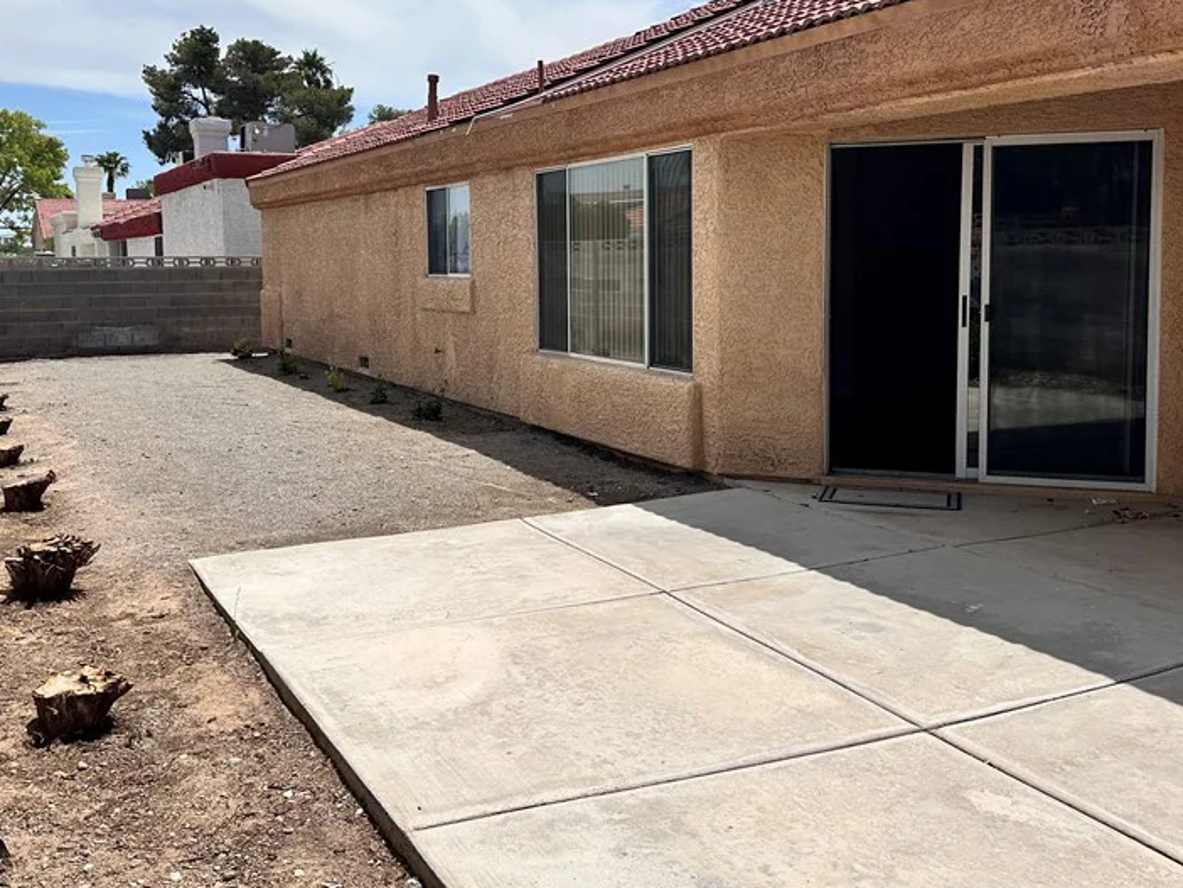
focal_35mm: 35
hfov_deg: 52.5
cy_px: 347
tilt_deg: -2.1
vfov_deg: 40.5
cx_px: 543
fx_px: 1197
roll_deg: +0.9
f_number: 1.78
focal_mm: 6.86
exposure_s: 1/8197
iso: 80
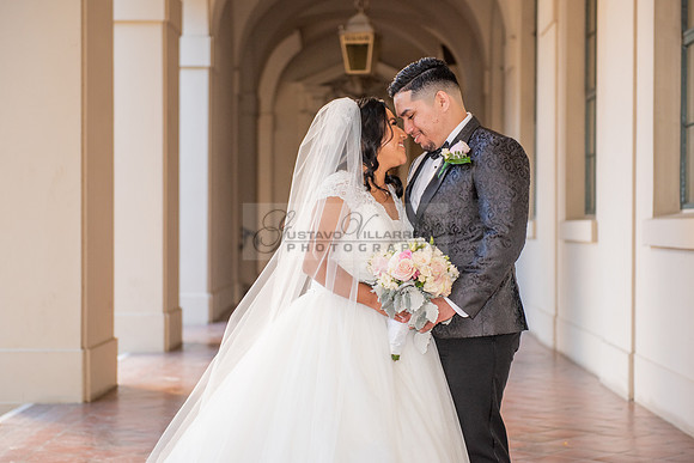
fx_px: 1490
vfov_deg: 17.7
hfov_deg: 26.2
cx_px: 347
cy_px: 232
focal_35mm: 77
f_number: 2.8
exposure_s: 1/160
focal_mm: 70
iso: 800
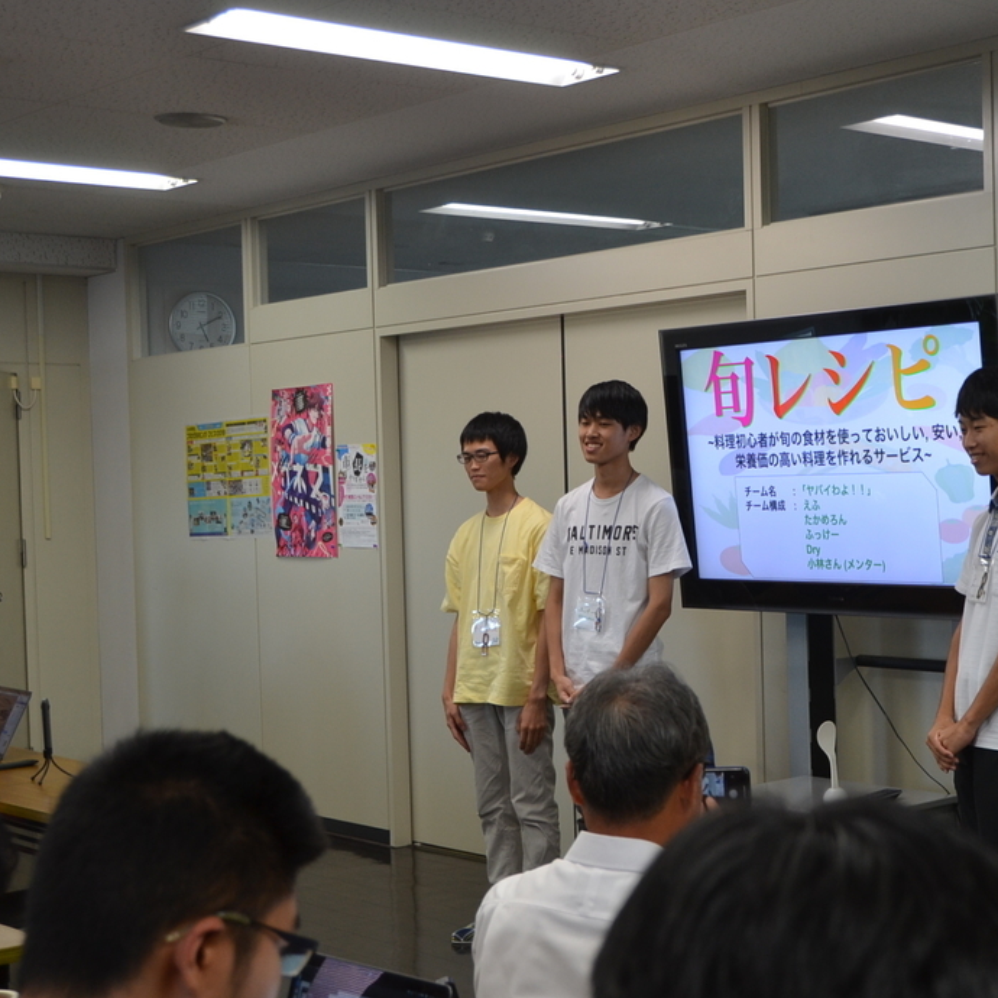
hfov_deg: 27.9
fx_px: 1949
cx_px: 861
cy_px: 524
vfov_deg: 28.7
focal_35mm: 60
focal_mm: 27
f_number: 4.5
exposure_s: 1/80
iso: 400
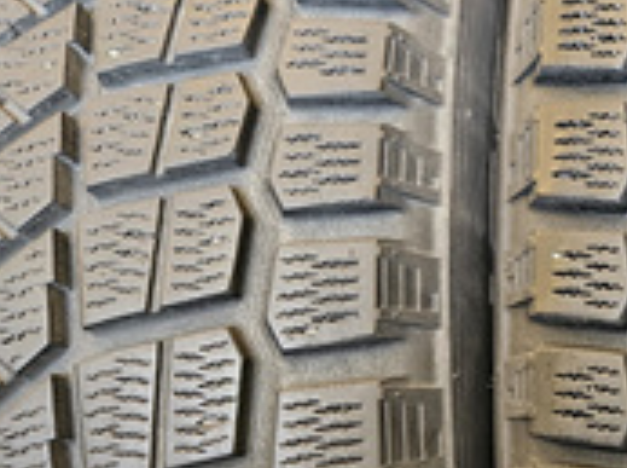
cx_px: 942
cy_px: 428
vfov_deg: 18.1
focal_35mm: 80
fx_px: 1446
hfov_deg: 20.8
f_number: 1.8
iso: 1000
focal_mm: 5.4
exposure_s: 1/100
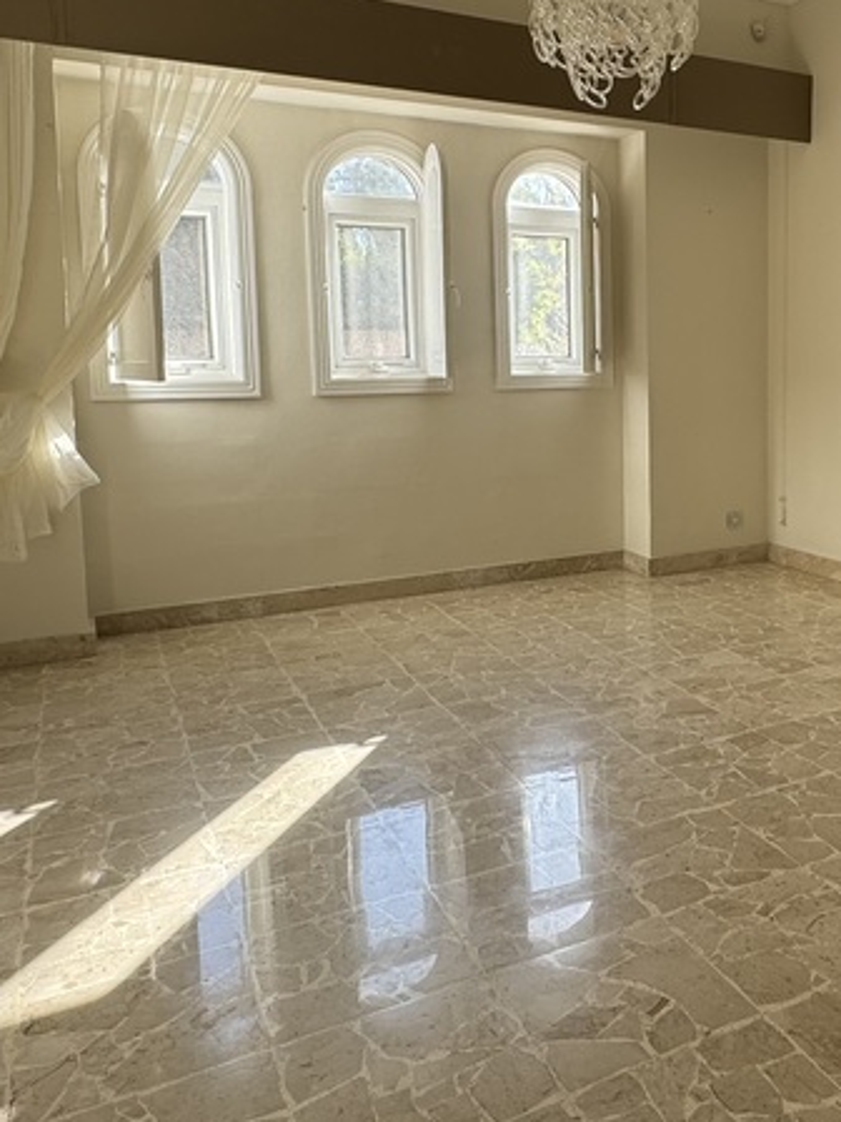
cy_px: 456
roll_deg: -0.2
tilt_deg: -6.1
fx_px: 1037
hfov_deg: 41.5
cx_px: 718
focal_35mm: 32
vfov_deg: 56.4
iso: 40
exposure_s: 1/130
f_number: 2.2
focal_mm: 2.22
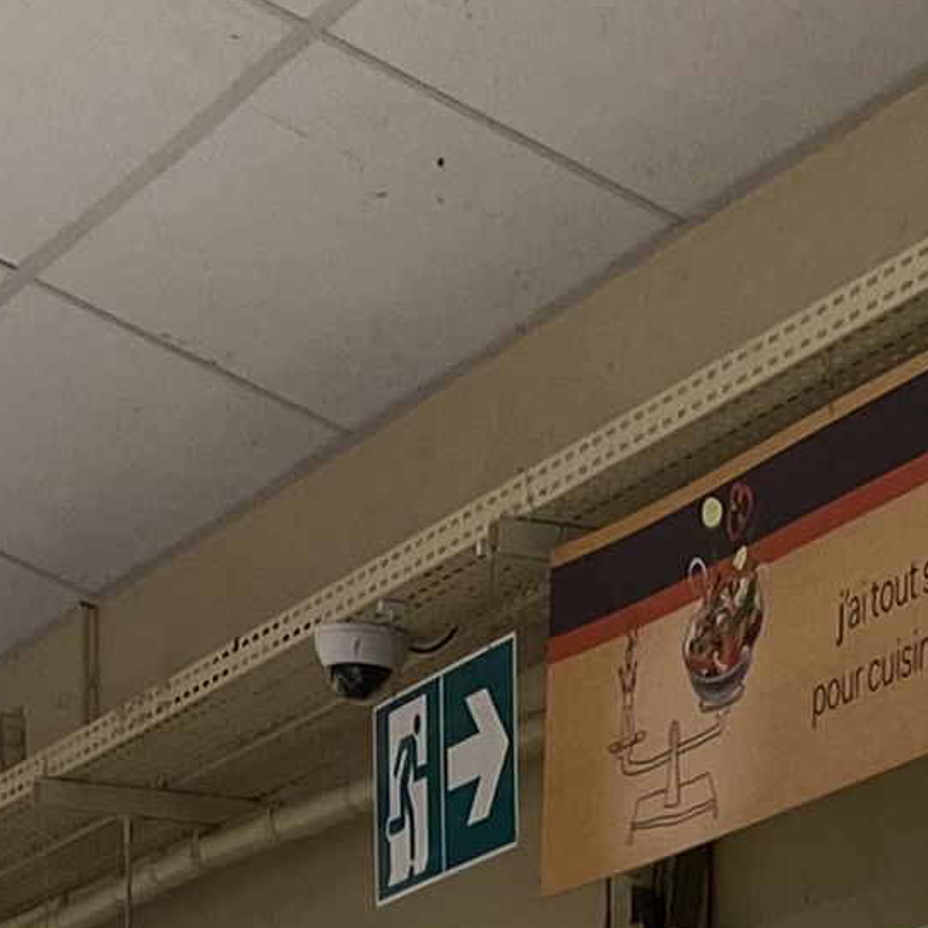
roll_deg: -0.7
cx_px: 1404
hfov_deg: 9.9
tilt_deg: -4.4
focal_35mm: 171
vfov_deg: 9.1
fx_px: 5186
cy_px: 2308
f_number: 1.8
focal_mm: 4.25
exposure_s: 1/100
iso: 50
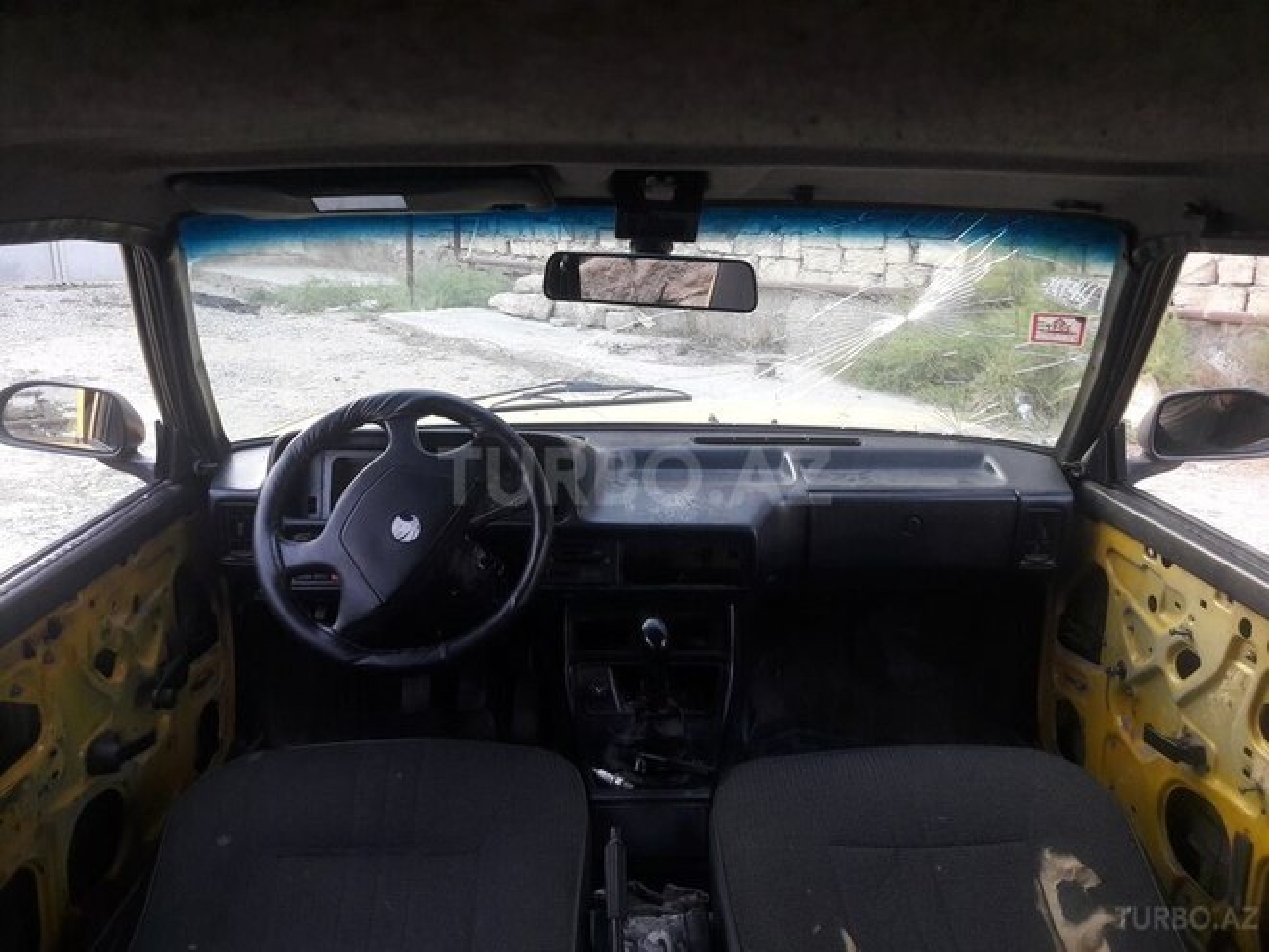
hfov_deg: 63.4
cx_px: 634
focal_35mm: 28
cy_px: 476
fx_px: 1026
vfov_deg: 49.7
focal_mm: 3.7
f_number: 1.9
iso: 80
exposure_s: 1/33
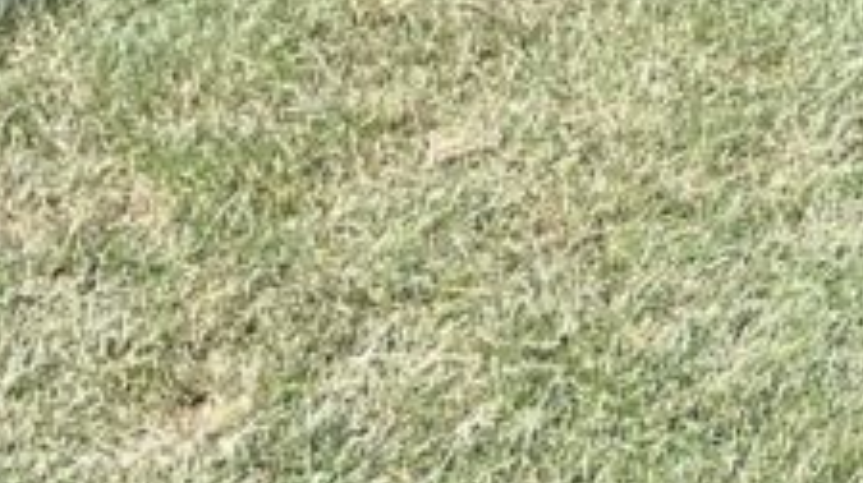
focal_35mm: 129
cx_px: 1914
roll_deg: +0.3
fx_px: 2949
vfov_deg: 8.5
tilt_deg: -6.7
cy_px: -698
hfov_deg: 13.4
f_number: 1.6
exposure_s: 1/1006
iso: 32
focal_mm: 4.2
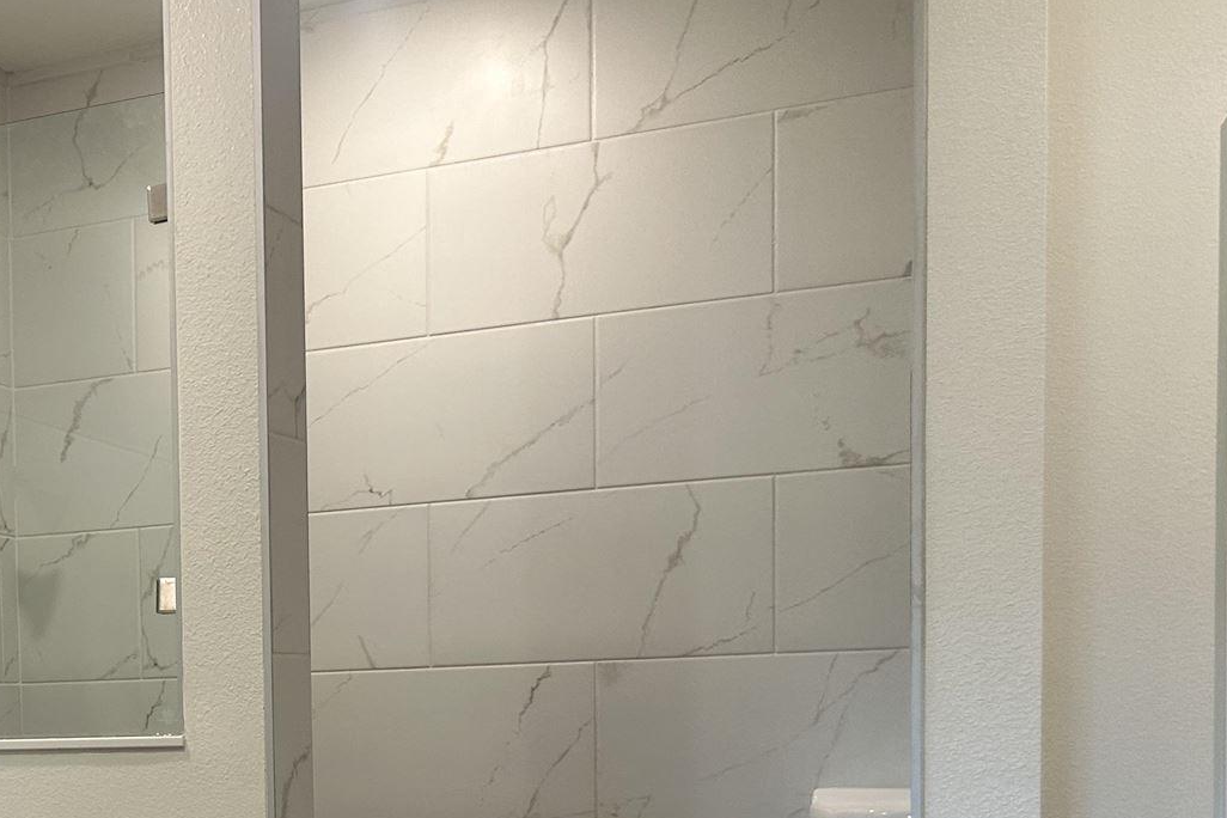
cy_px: 817
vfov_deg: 24.0
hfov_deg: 34.6
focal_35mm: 54
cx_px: 100
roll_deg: +1.7
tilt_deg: -3.3
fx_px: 1840
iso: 80
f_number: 1.5
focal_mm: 5.7
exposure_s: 1/120
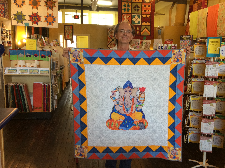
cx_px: 119
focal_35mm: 34
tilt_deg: -8.6
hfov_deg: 54.0
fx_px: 221
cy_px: 85
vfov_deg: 41.7
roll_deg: -1.4
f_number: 2.4
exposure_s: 1/24
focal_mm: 3.3
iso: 80
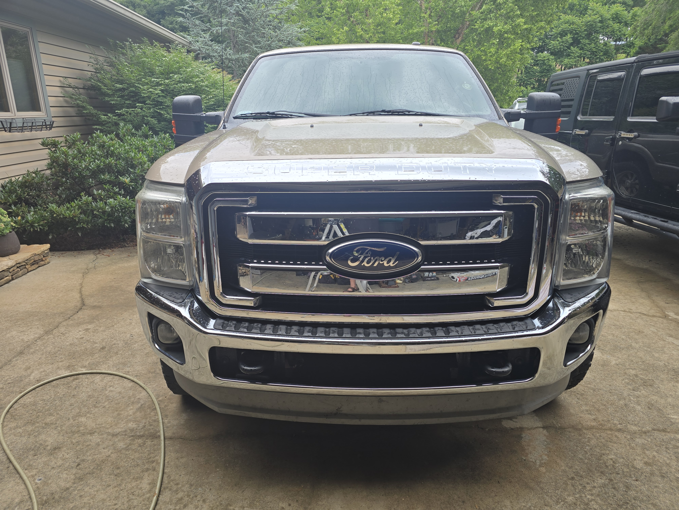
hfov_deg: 73.9
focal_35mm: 23
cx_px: 340
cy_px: 255
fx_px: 451
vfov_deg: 58.9
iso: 12
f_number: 1.7
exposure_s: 1/337
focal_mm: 6.3
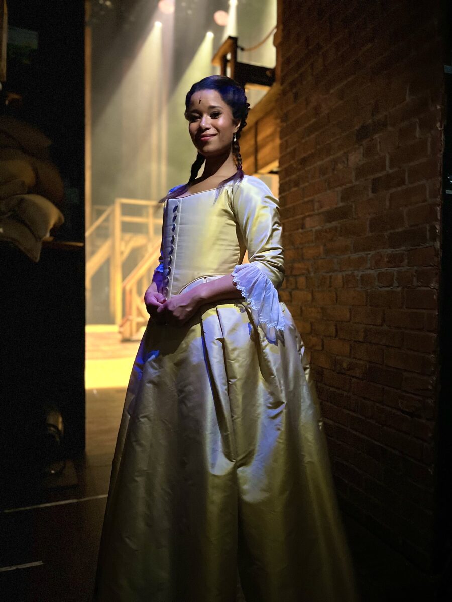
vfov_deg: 67.3
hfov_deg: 53.1
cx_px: 226
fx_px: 453
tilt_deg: -1.6
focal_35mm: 26
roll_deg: -1.2
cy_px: 301
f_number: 1.5
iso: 800
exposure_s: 1/25
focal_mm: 5.7
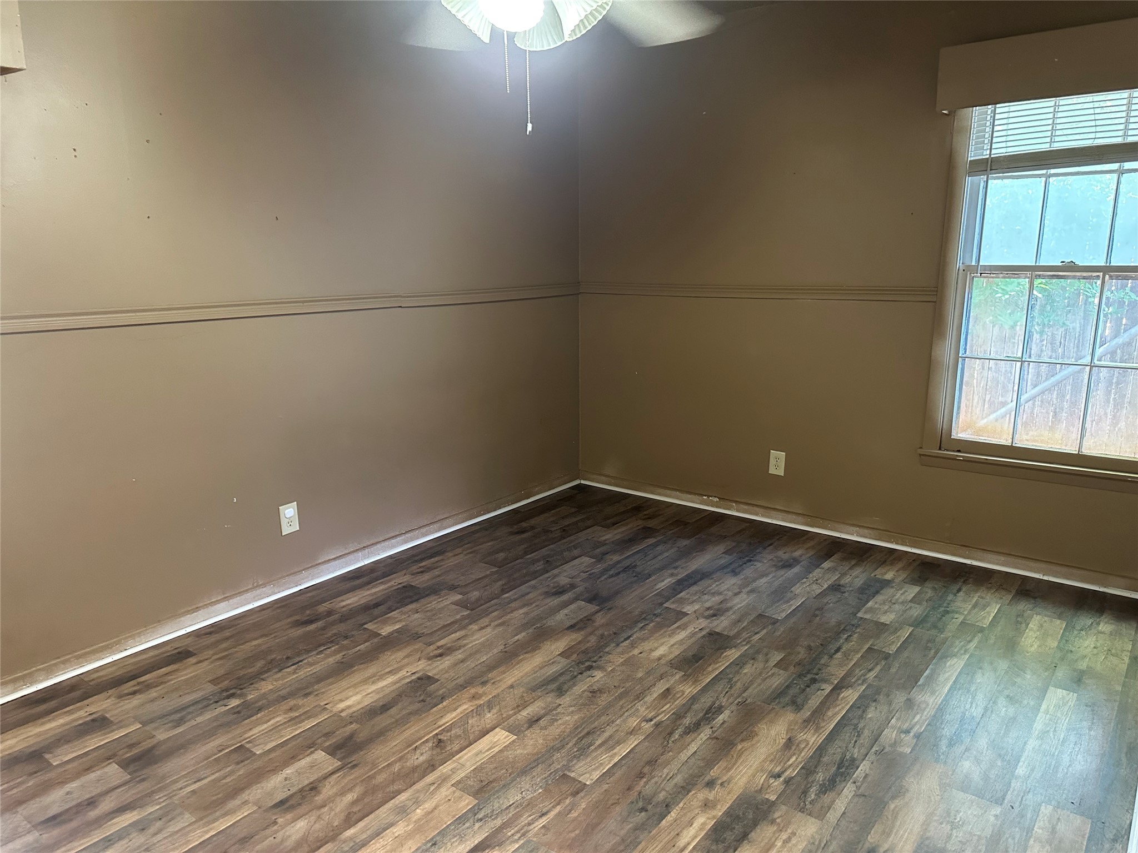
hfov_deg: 71.6
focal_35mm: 24
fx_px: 789
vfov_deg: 56.8
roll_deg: +0.1
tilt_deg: -12.4
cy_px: 426
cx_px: 569
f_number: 1.78
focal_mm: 6.86
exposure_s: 1/40
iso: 640
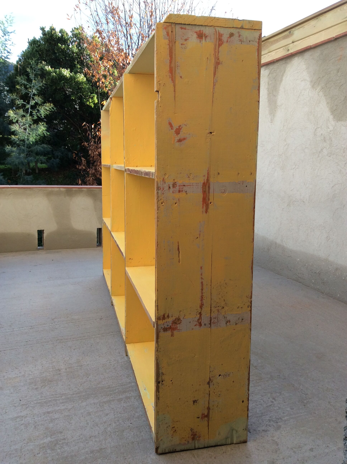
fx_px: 429
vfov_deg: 56.9
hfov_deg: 44.1
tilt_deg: -11.6
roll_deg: -1.5
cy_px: 232
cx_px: 174
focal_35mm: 32
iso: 32
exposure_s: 1/177
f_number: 2.4
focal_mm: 3.3
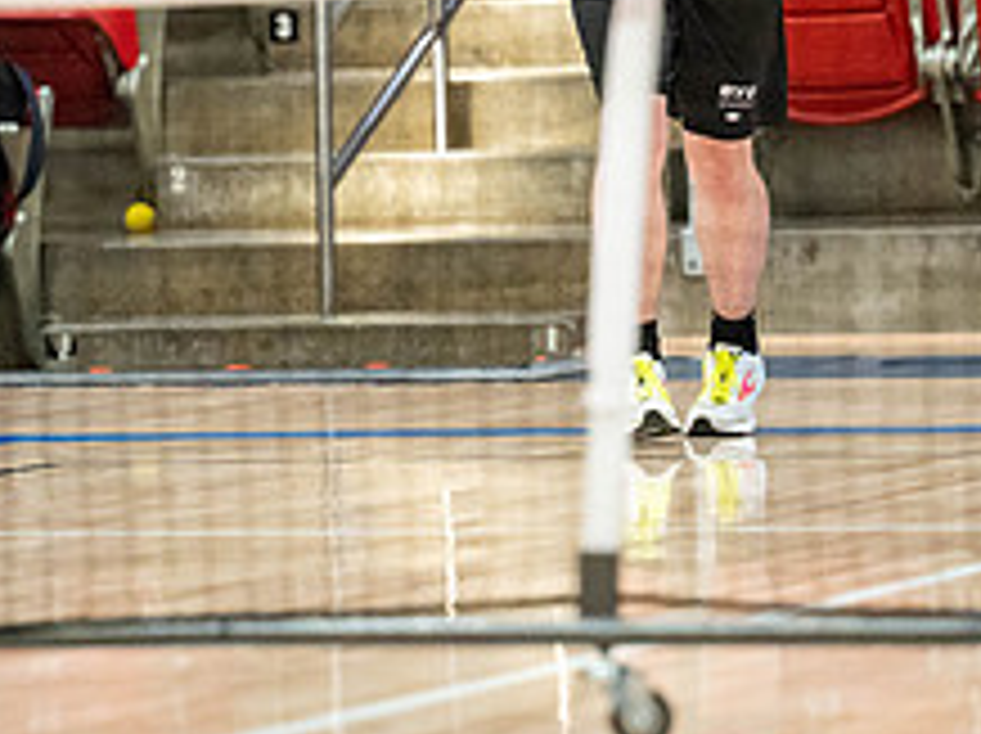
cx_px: 639
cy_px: 7
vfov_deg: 3.9
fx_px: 10870
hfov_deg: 5.2
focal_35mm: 384
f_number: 2.8
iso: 5000
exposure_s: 1/500
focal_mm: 150
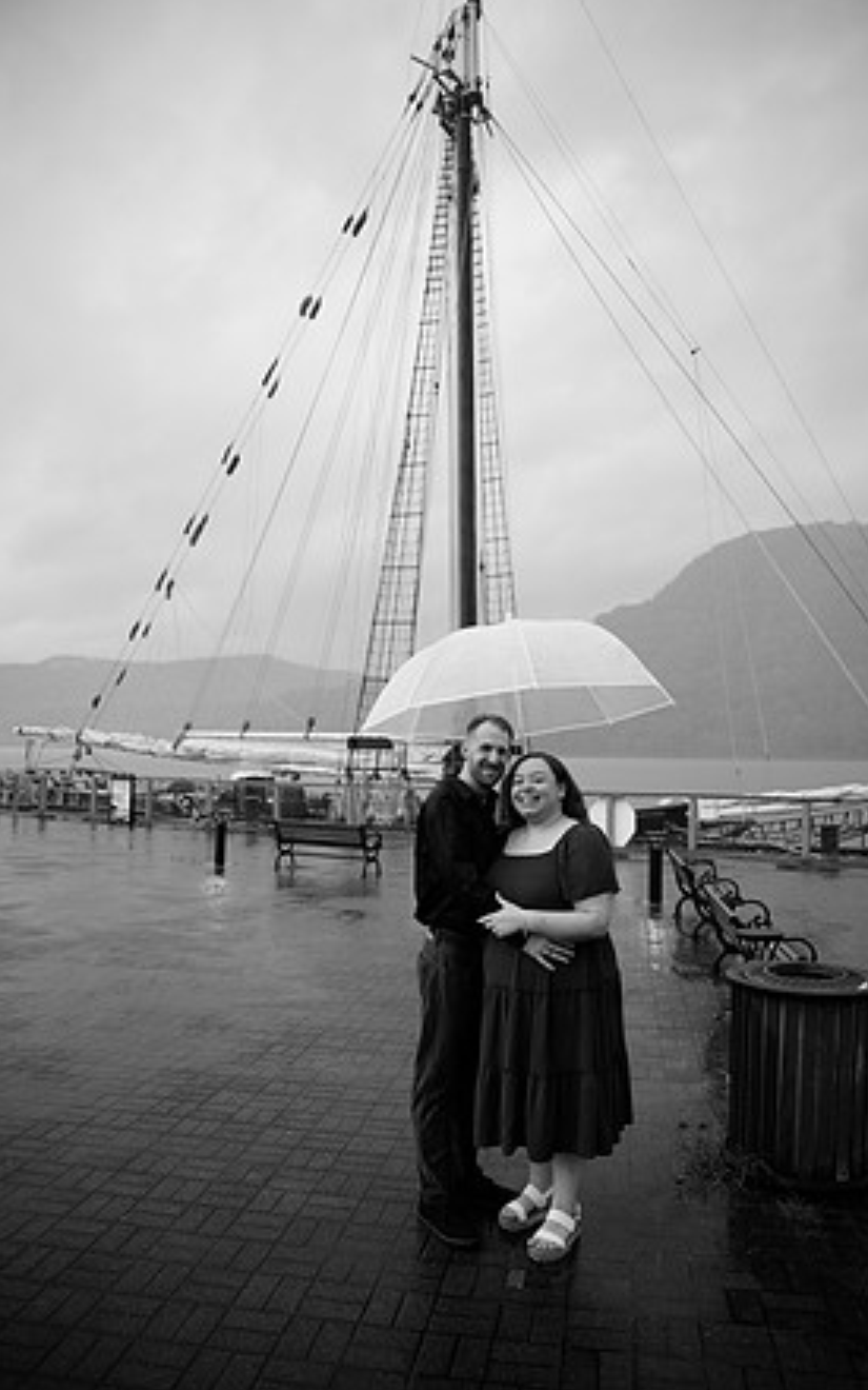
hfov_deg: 49.2
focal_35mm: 25
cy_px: 689
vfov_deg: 72.5
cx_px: 467
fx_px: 946
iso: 64
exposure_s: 1/80
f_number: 2.8
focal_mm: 24
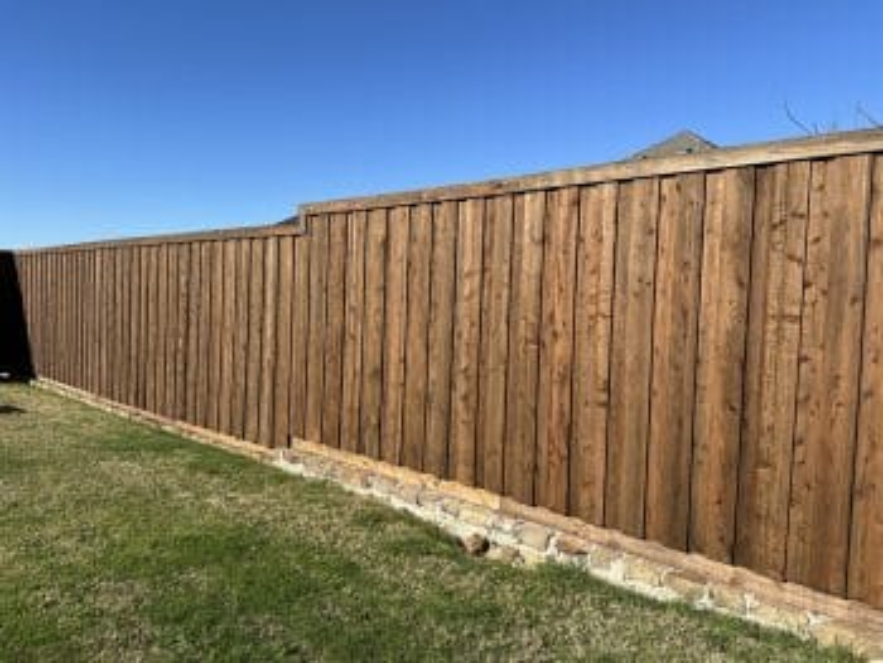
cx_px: 442
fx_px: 613
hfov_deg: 71.6
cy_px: 332
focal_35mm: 24
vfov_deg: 56.9
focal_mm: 6.86
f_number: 1.78
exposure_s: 1/4348
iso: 80
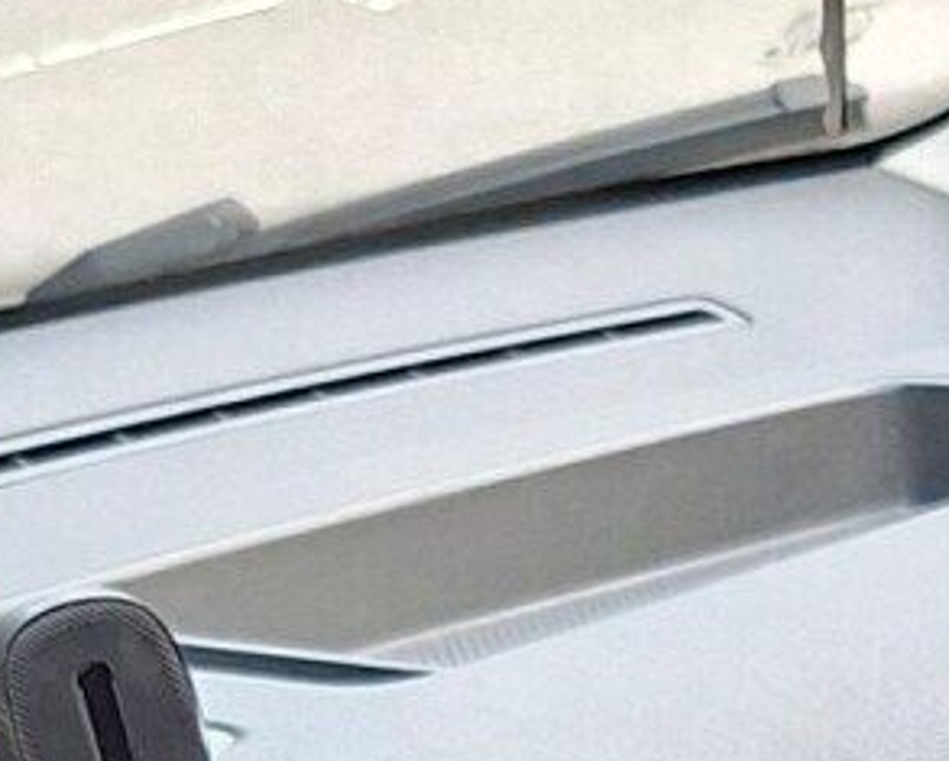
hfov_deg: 9.5
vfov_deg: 7.0
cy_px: 2296
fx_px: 5595
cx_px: 1347
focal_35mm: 199
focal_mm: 5.54
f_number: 1.8
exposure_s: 1/100
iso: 320
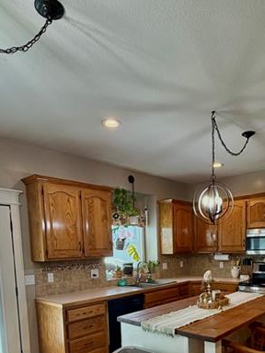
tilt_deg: -5.8
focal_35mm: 28
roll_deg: +1.1
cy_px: 279
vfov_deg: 58.9
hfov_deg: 49.2
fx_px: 286
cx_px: 167
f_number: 2.2
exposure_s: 1/60
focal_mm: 2.22
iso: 250
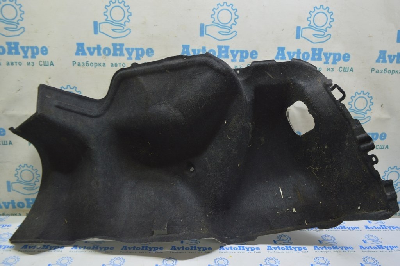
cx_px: 200
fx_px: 333
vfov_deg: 43.5
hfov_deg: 62.0
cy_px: 133
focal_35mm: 30
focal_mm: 20
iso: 400
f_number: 5.6
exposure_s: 1/20
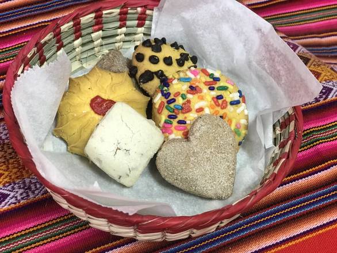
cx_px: 168
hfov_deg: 33.8
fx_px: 555
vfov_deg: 25.7
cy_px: 126
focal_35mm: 57
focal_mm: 6.6
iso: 320
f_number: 2.8
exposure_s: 1/60
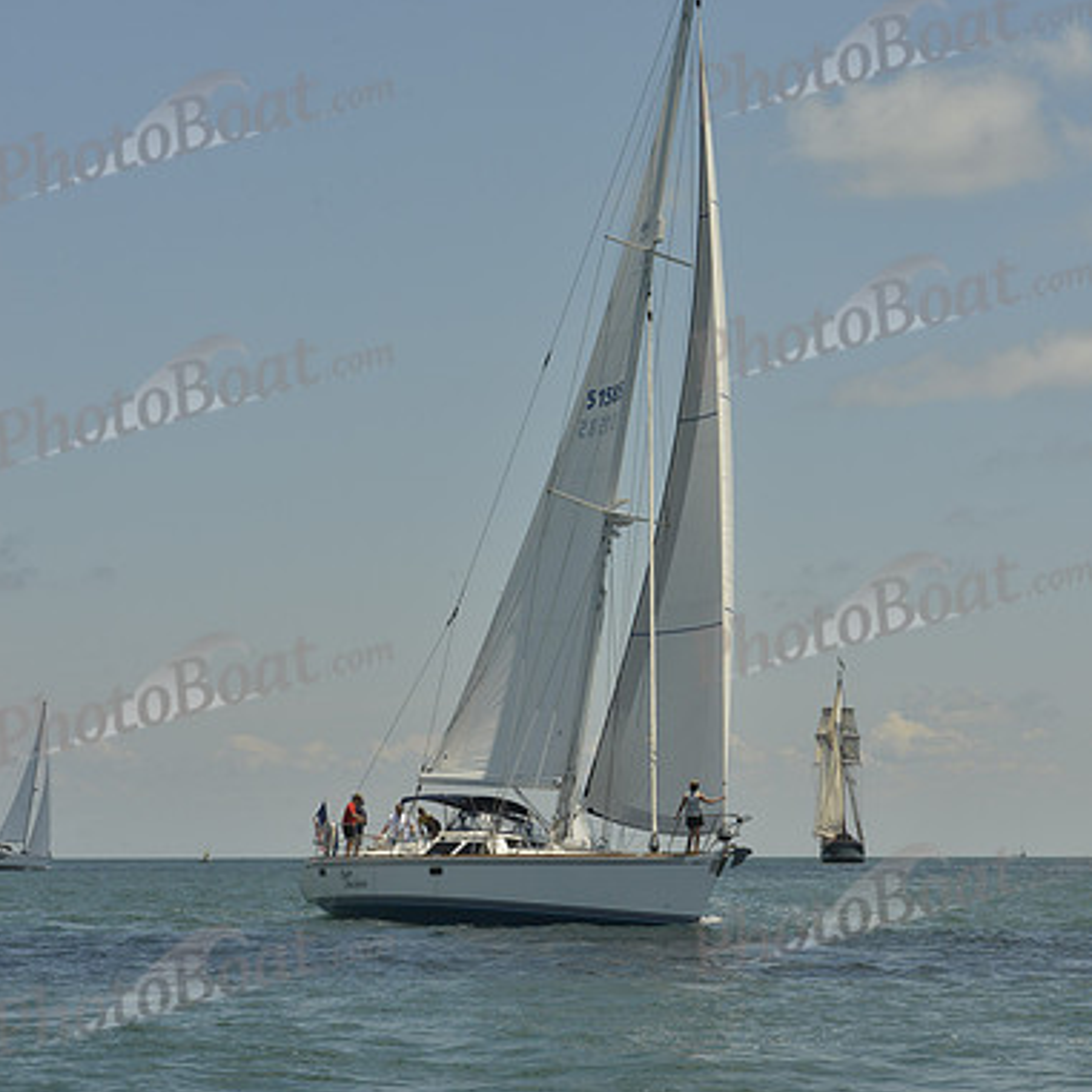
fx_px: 3783
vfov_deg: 16.4
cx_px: 543
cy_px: 504
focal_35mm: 106
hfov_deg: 16.4
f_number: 13
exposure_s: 1/800
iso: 280
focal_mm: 82
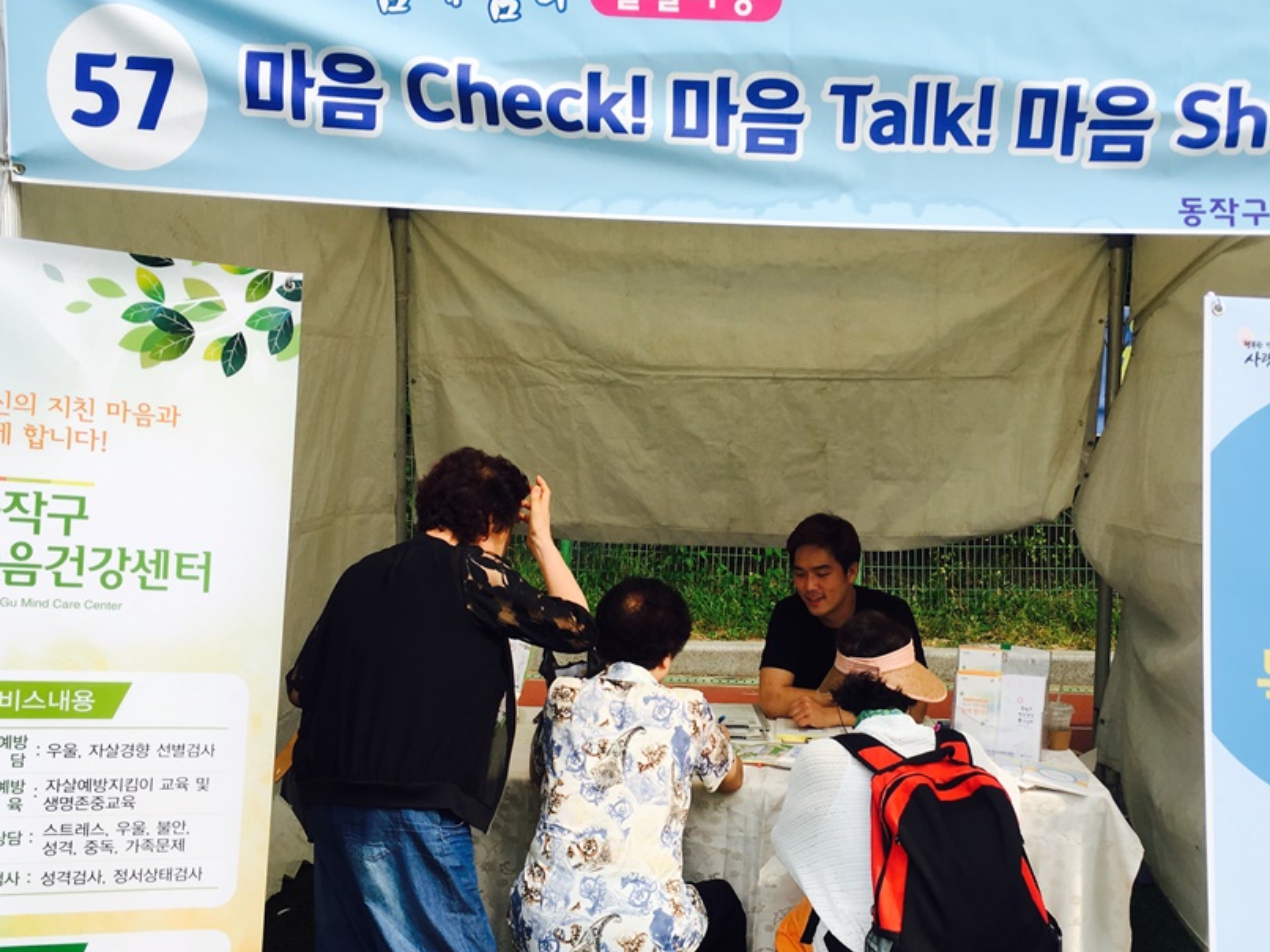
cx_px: 737
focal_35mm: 36
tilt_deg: -4.2
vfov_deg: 39.6
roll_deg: -2.3
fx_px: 1320
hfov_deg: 51.1
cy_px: 541
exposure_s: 1/1148
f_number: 2.2
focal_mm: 4.15
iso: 25
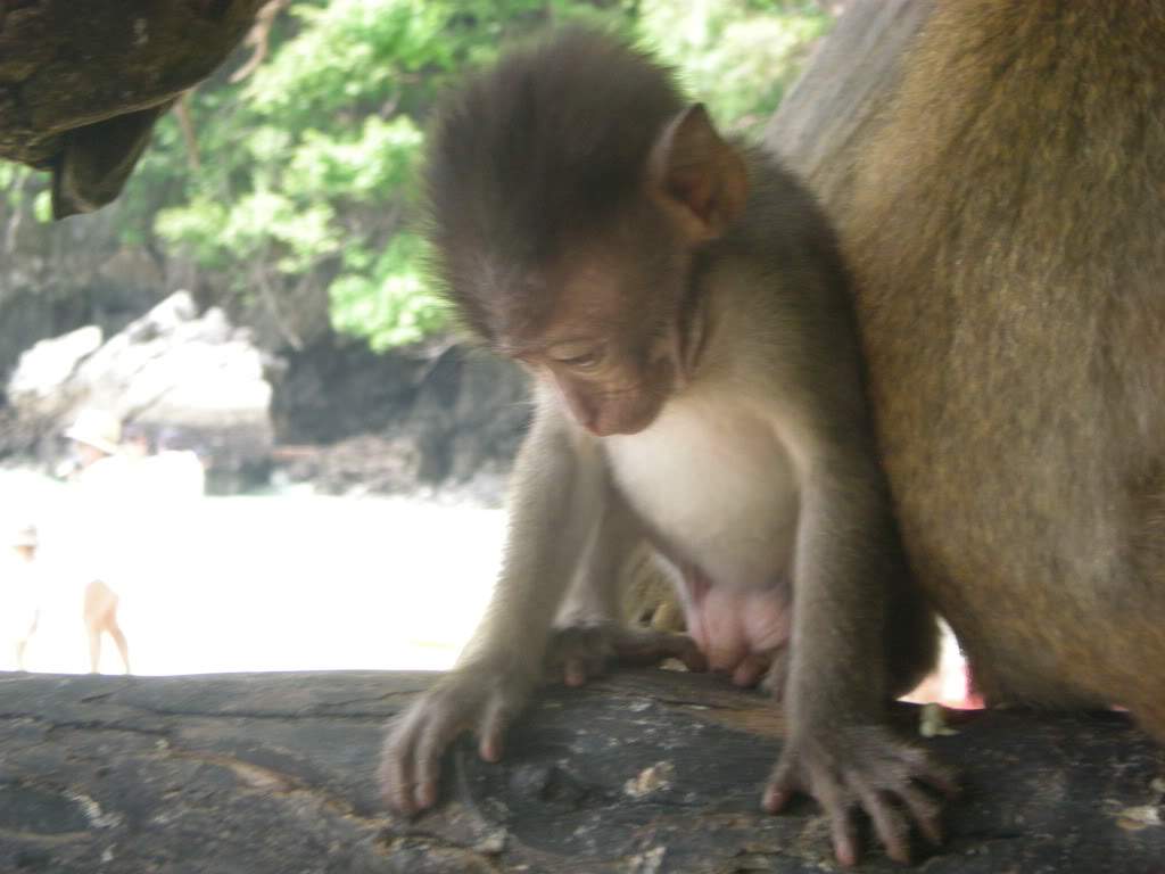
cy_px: 437
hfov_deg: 18.7
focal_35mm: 105
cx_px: 582
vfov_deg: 14.1
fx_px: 3534
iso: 200
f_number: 5.7
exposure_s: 1/100
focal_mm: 17.3
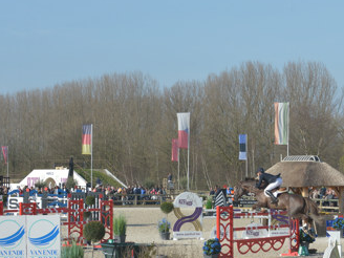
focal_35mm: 123
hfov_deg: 15.8
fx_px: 1222
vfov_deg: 12.0
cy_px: 179
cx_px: 305
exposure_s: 1/400
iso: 250
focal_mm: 70
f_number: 10
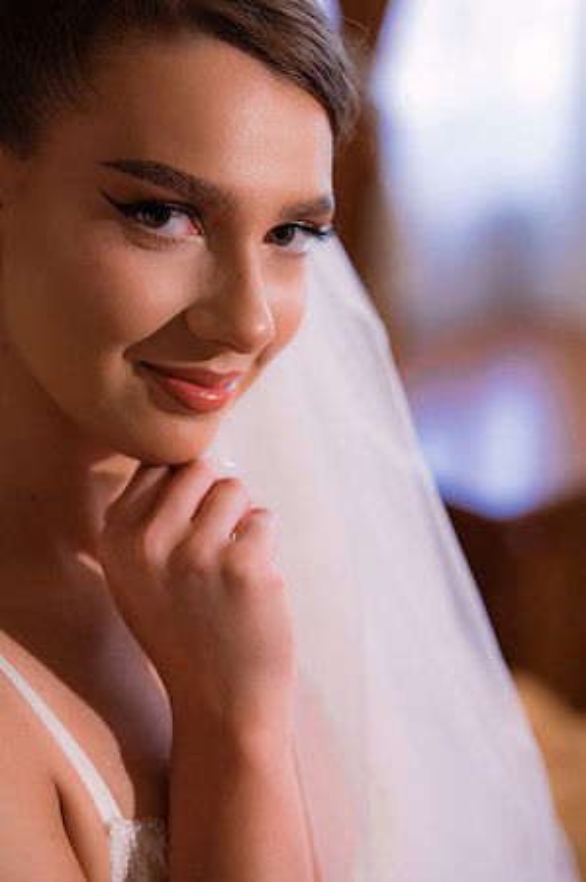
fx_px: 2080
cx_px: 293
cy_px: 441
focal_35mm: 85
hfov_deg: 16.0
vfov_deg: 23.9
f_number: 2.8
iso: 500
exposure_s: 1/80
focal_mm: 85
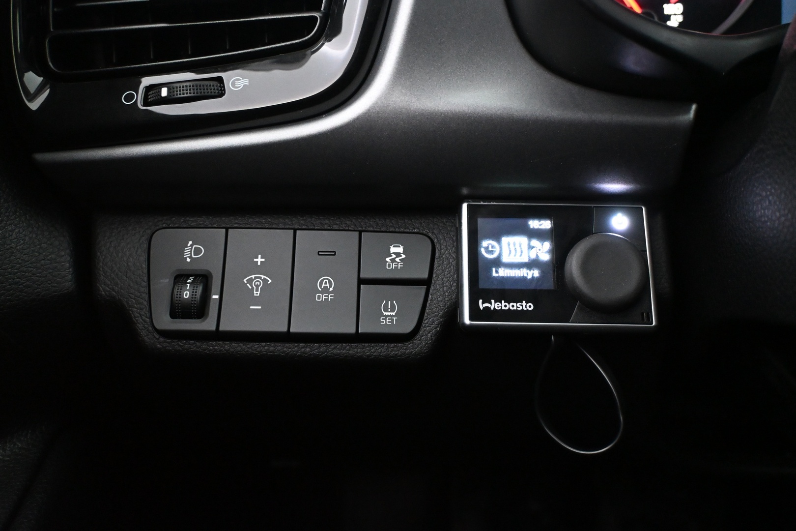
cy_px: 266
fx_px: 696
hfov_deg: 59.5
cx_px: 398
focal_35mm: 32
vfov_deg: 41.7
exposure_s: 1/30
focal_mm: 21
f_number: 4
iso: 5600
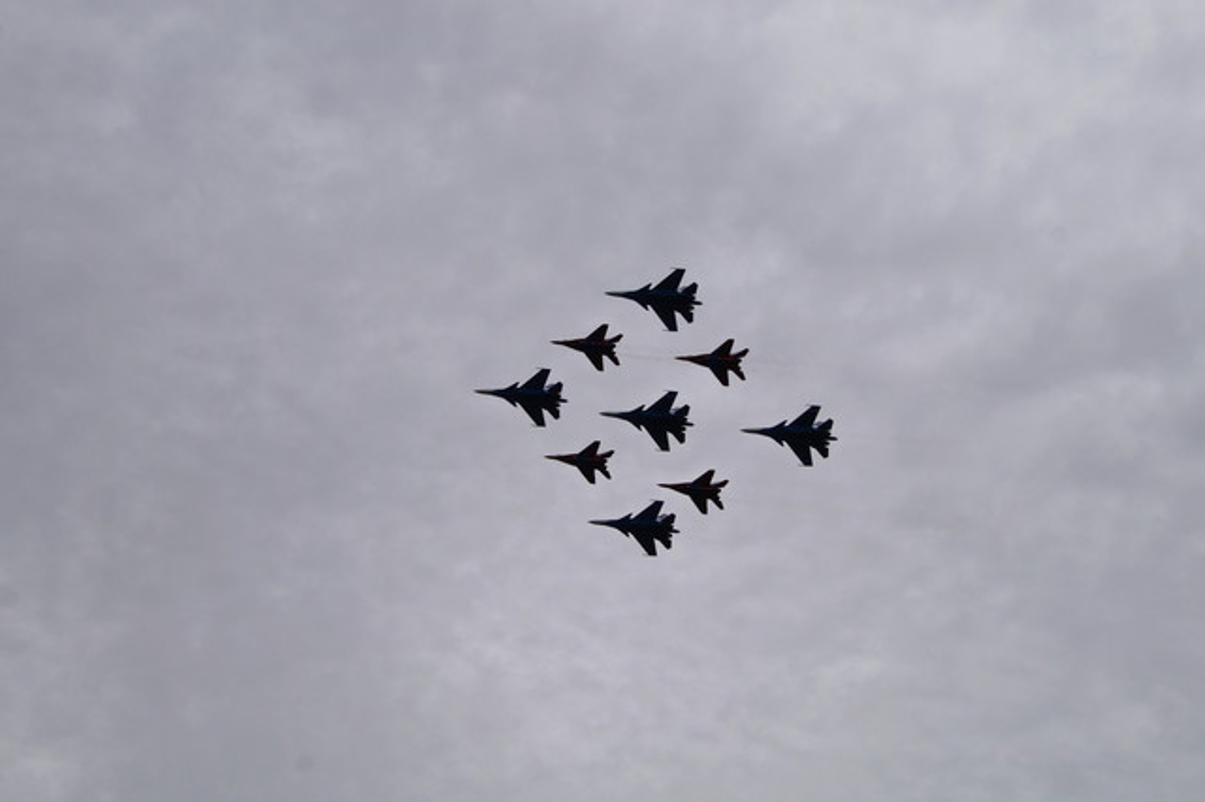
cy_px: 401
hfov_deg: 37.9
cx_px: 602
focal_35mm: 52
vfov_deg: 25.7
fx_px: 1756
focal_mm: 35
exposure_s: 1/400
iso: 100
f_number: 11
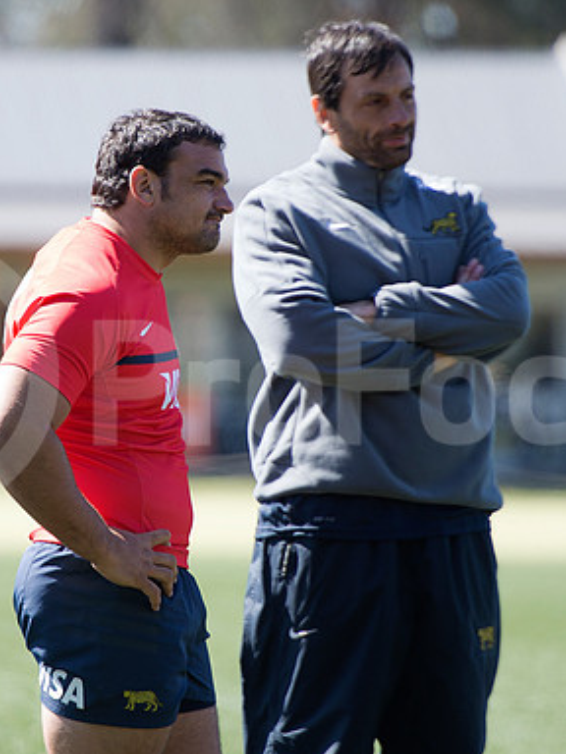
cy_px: 378
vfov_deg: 5.1
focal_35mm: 392
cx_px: 252
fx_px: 8546
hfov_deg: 3.8
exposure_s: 1/500
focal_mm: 270
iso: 400
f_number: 4
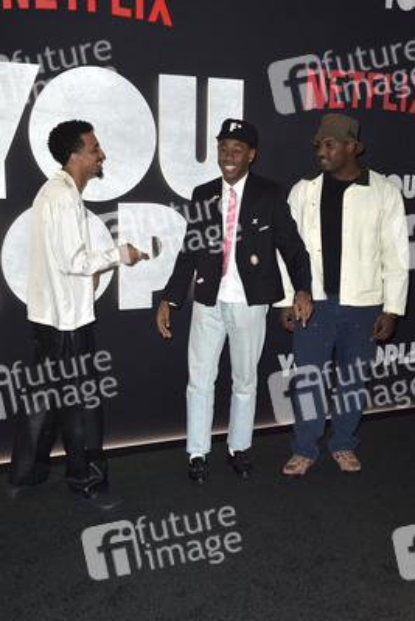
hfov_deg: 30.5
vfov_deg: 44.5
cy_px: 310
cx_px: 208
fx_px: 760
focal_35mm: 44
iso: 500
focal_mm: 44
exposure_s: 1/250
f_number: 6.3
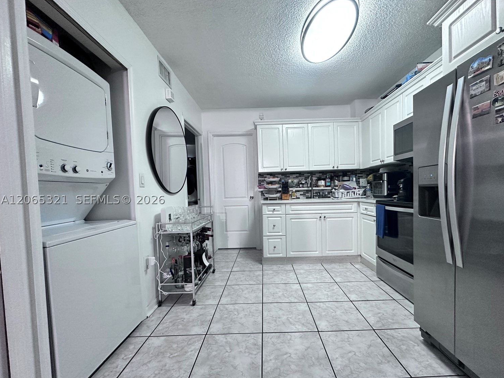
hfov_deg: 98.0
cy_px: 199
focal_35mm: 15
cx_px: 268
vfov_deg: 81.7
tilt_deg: -1.6
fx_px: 218
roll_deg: +1.8
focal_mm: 2.22
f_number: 2.2
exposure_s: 1/60
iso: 500
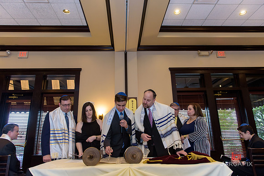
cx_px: 132
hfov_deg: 73.7
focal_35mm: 24
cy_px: 88
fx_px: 176
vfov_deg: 53.2
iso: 1250
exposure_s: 1/125
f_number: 3.2
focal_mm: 24
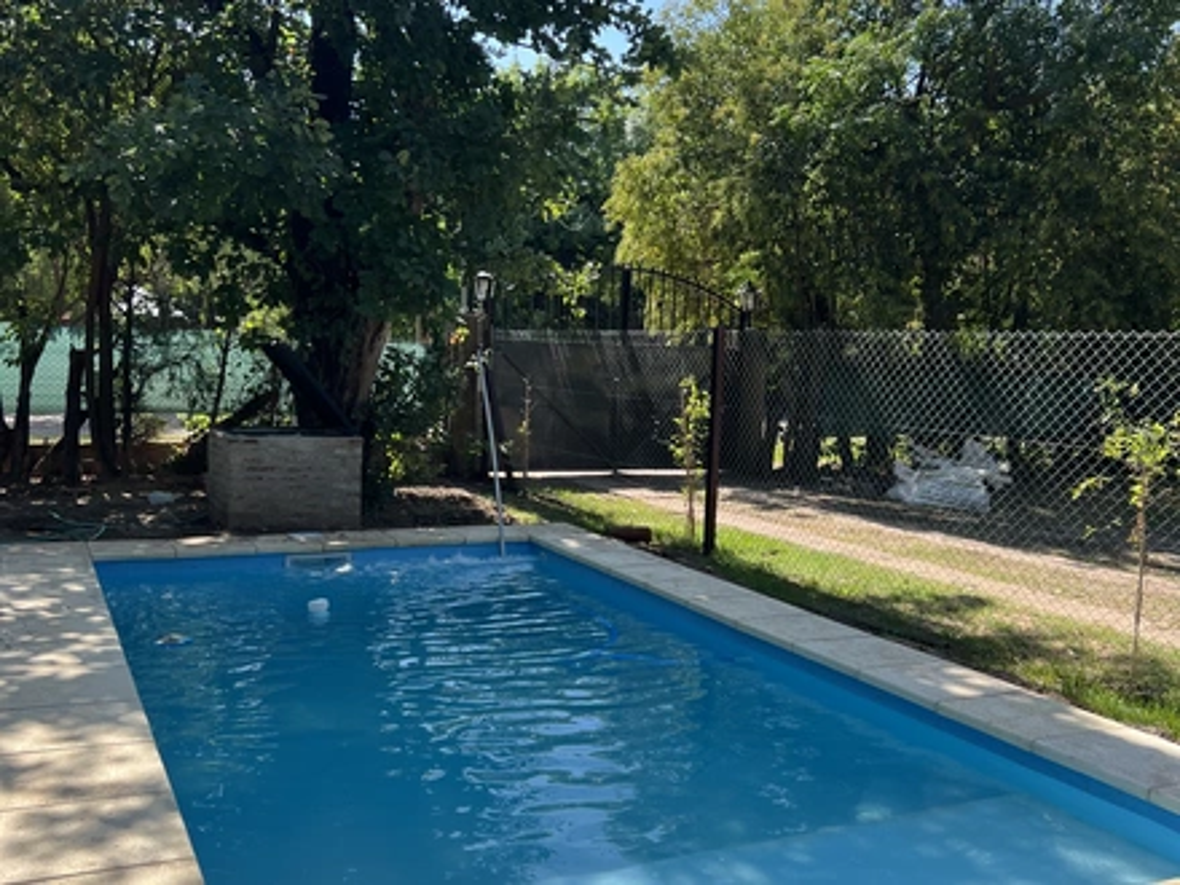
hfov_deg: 67.3
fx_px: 886
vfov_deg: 53.1
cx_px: 590
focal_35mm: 26
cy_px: 442
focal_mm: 5.7
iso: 50
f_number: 1.5
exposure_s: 1/1779
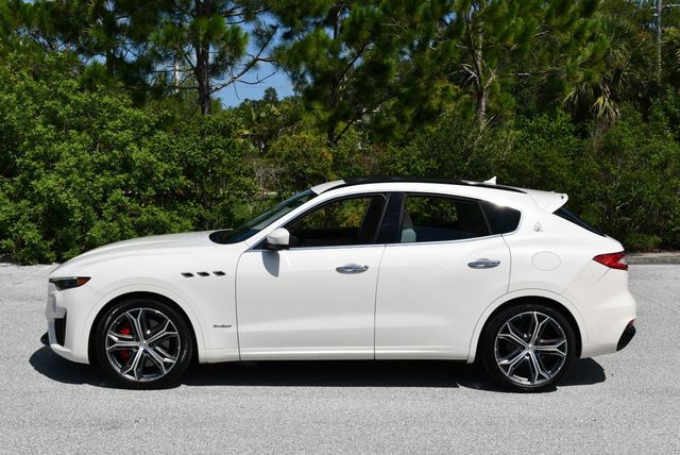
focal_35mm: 52
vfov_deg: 26.0
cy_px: 228
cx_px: 340
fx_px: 983
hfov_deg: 38.2
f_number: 10
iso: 100
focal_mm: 26
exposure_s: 1/400
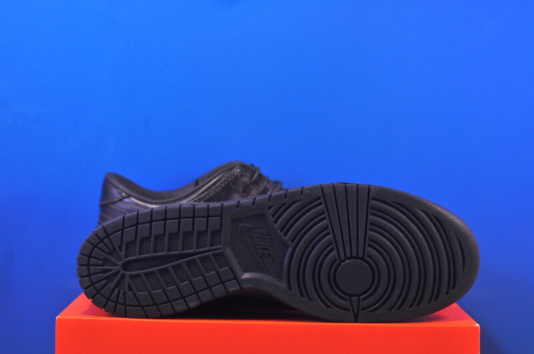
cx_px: 267
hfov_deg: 27.0
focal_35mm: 75
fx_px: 1111
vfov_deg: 18.1
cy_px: 177
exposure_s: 1/320
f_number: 2.5
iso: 250
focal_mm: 50
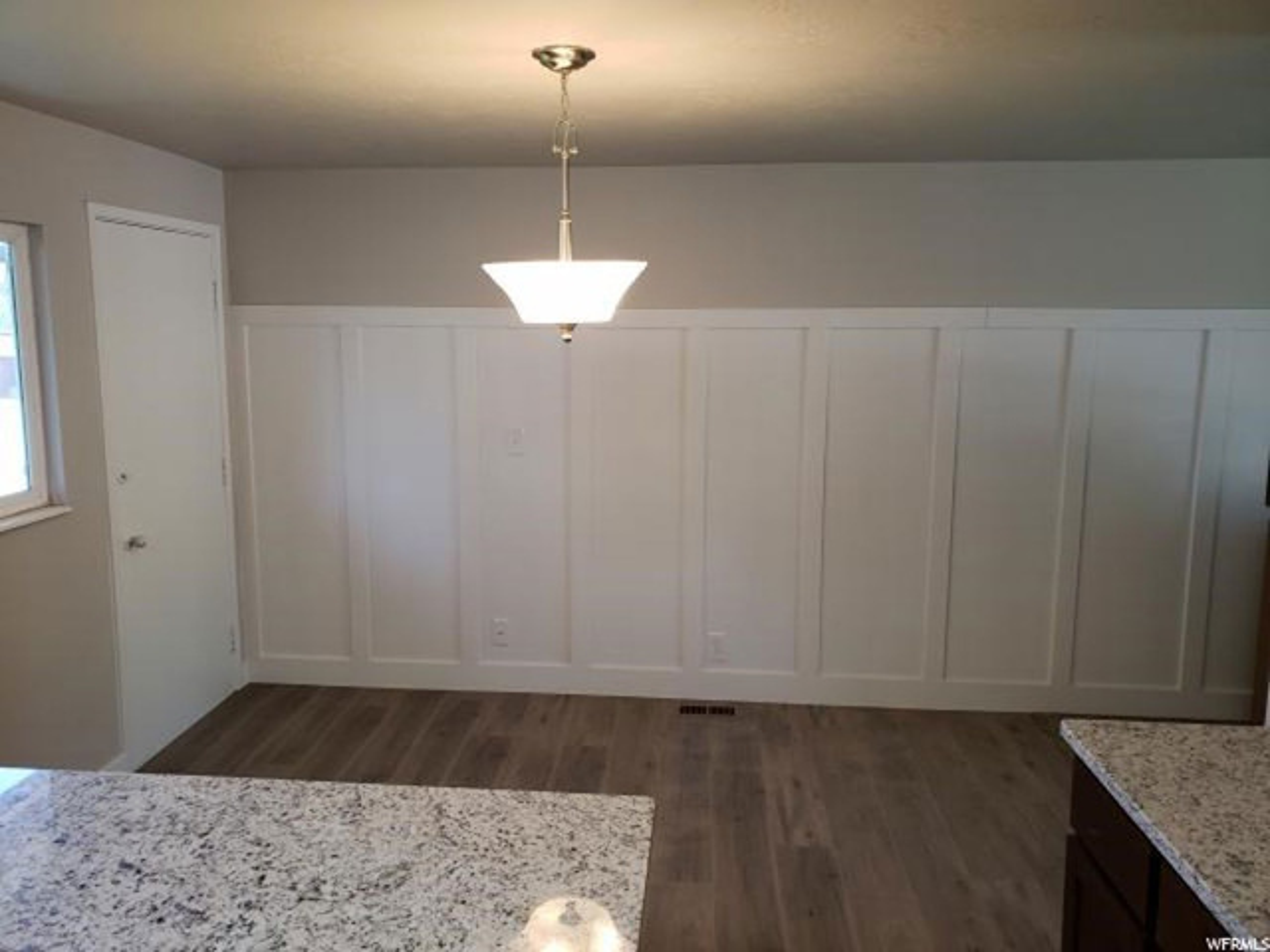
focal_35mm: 26
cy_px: 476
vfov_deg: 53.1
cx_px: 635
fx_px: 954
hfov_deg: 67.3
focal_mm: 4.3
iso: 125
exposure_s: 1/60
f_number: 2.4
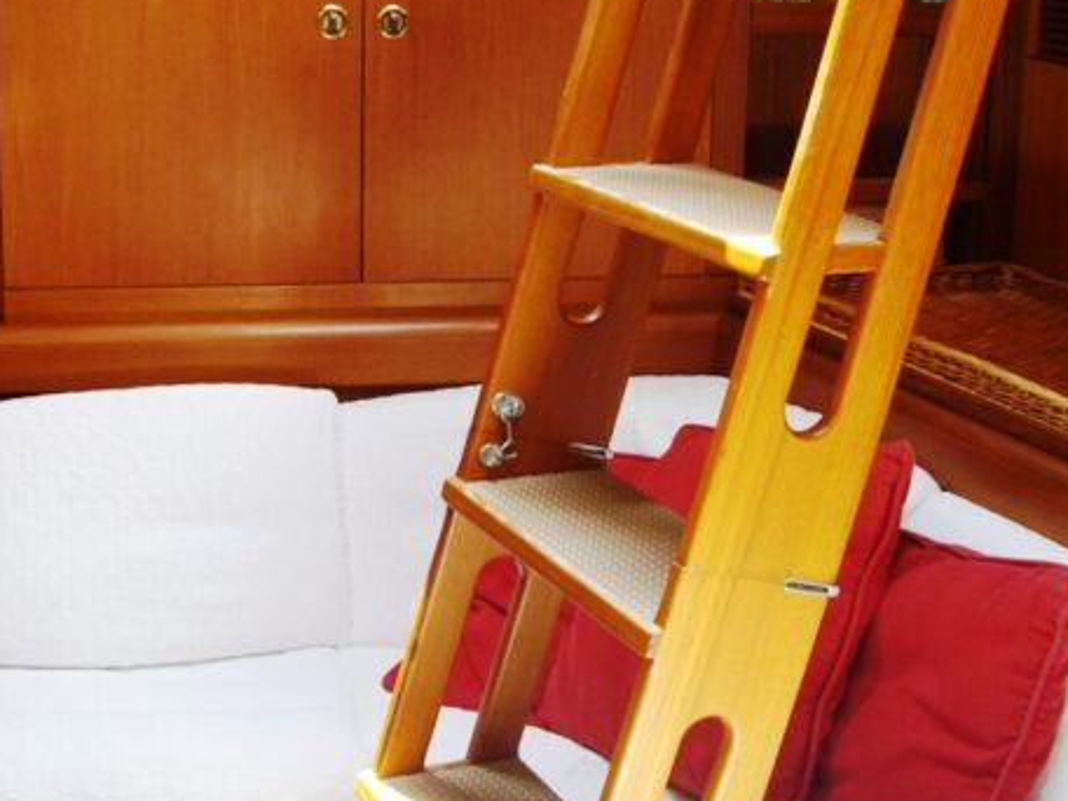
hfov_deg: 30.2
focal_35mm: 64
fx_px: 1975
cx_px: 410
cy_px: 265
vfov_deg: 22.8
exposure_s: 1/80
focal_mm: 7.9
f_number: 2.8
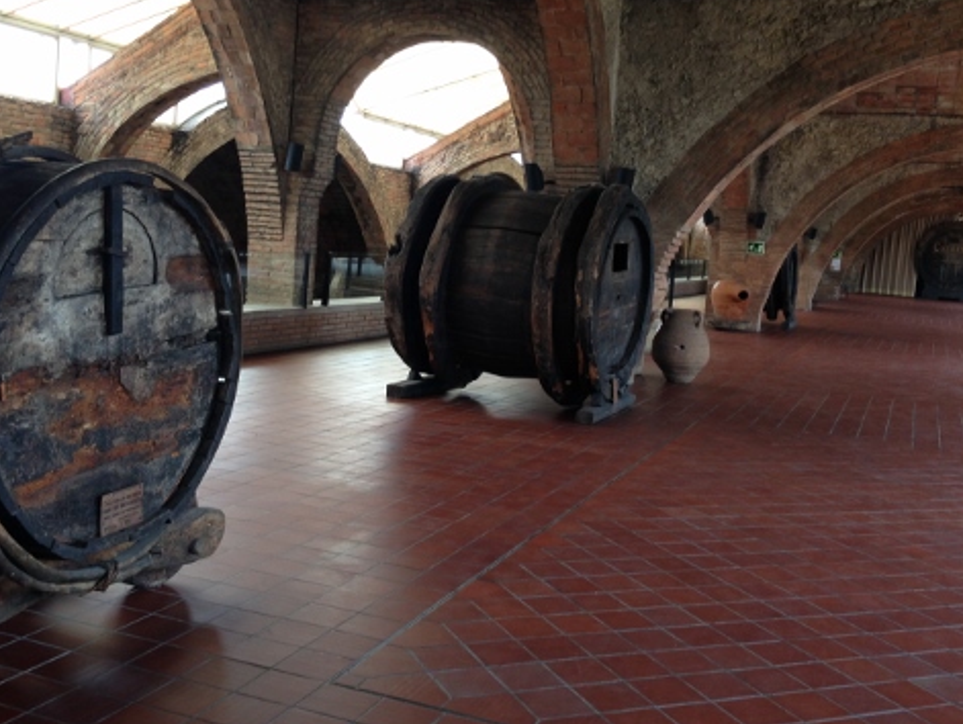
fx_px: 1169
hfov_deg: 44.8
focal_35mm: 42
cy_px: 307
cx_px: 478
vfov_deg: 34.3
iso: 50
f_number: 2.4
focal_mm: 4.12
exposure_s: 1/30
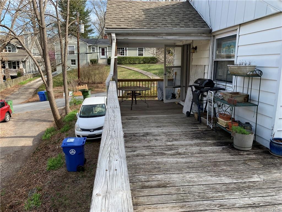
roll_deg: -0.4
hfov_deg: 67.3
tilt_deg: -11.1
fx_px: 212
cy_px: 106
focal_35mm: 26
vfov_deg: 53.1
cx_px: 141
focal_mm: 4.25
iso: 25
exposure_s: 1/558
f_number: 1.8
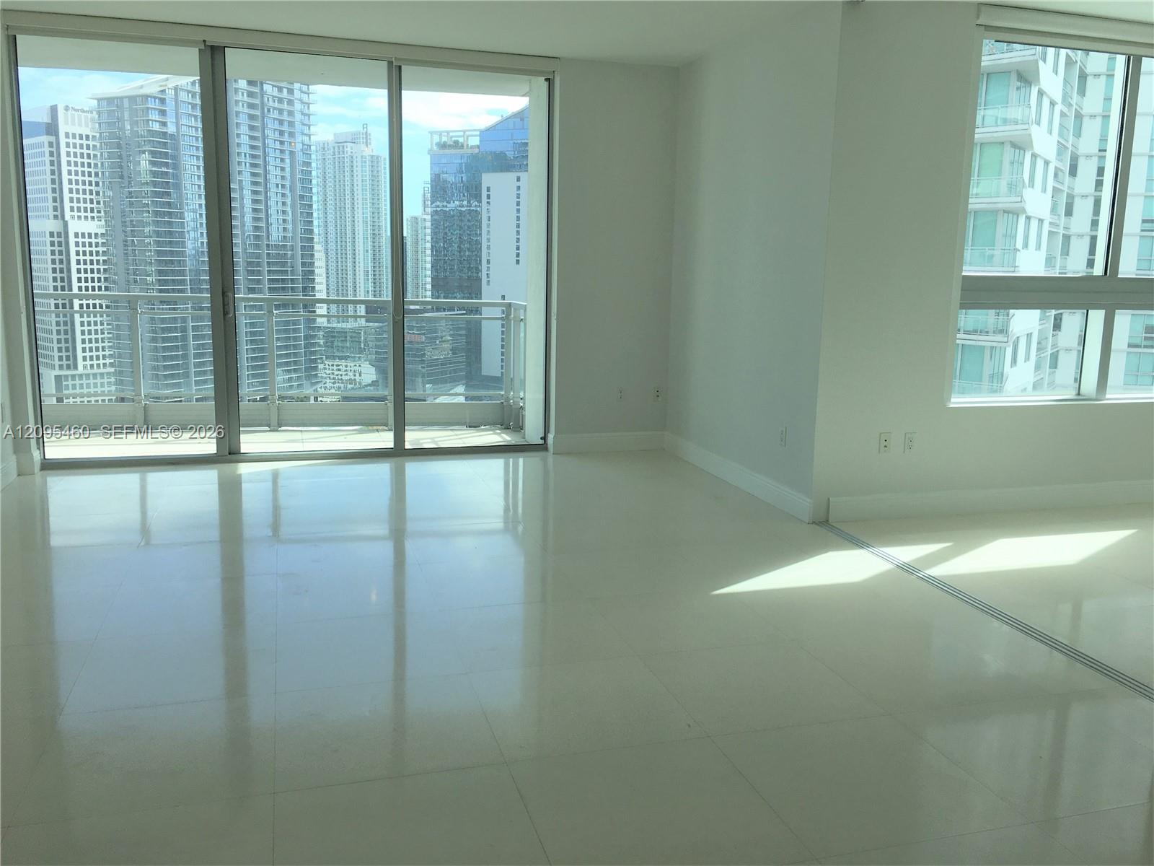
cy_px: 433
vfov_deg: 48.2
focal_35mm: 29
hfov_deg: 61.7
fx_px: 967
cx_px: 577
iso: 25
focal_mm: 4.15
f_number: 2.2
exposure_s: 1/725
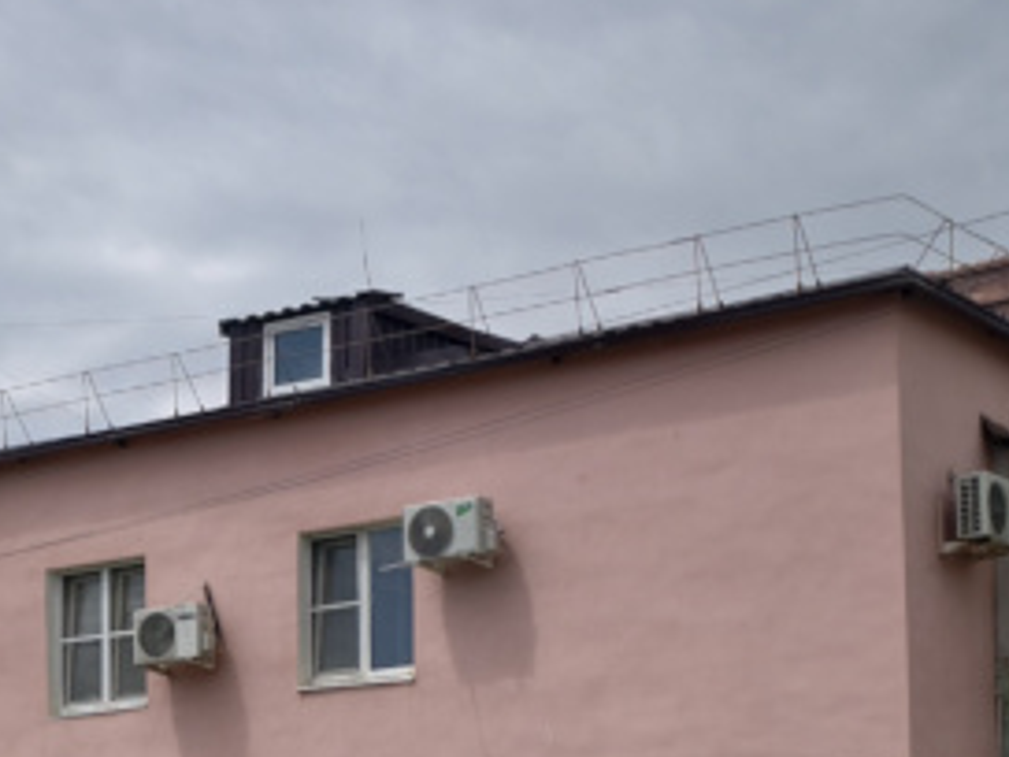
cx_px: 22
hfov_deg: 20.5
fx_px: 2711
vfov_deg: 15.5
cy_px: 792
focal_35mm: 93
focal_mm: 6.54
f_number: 1.57
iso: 72
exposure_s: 1/5051
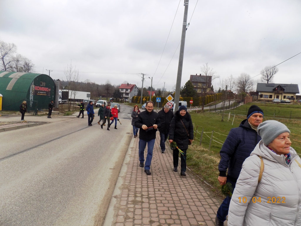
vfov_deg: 58.9
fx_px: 200
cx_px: 150
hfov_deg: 73.9
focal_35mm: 23
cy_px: 113
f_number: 3.1
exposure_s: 1/500
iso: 80
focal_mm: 4
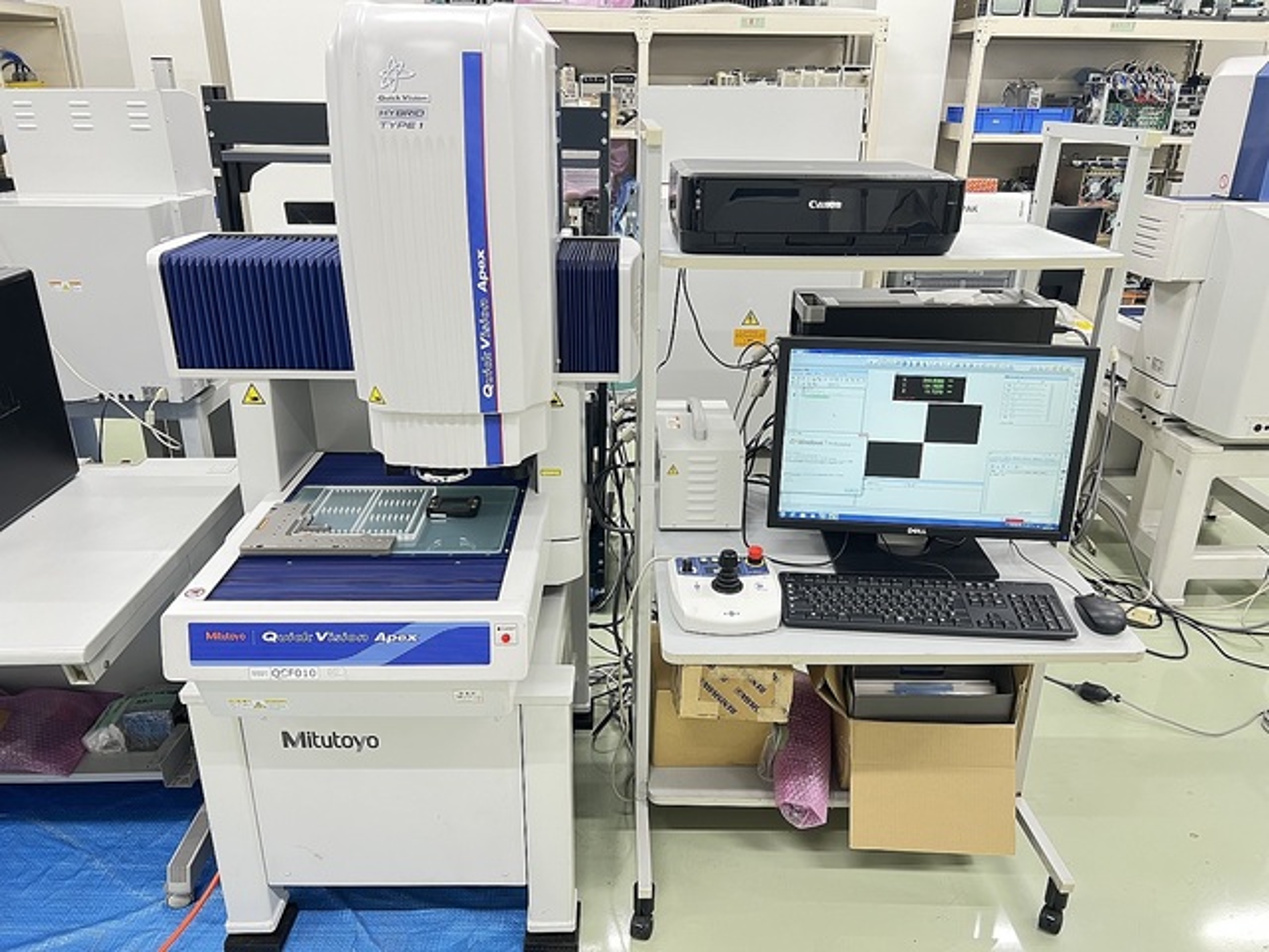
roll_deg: -0.6
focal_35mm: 26
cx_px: 634
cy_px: 476
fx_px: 953
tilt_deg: -23.0
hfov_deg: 67.3
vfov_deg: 53.1
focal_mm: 5.7
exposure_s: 1/50
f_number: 1.5
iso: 125
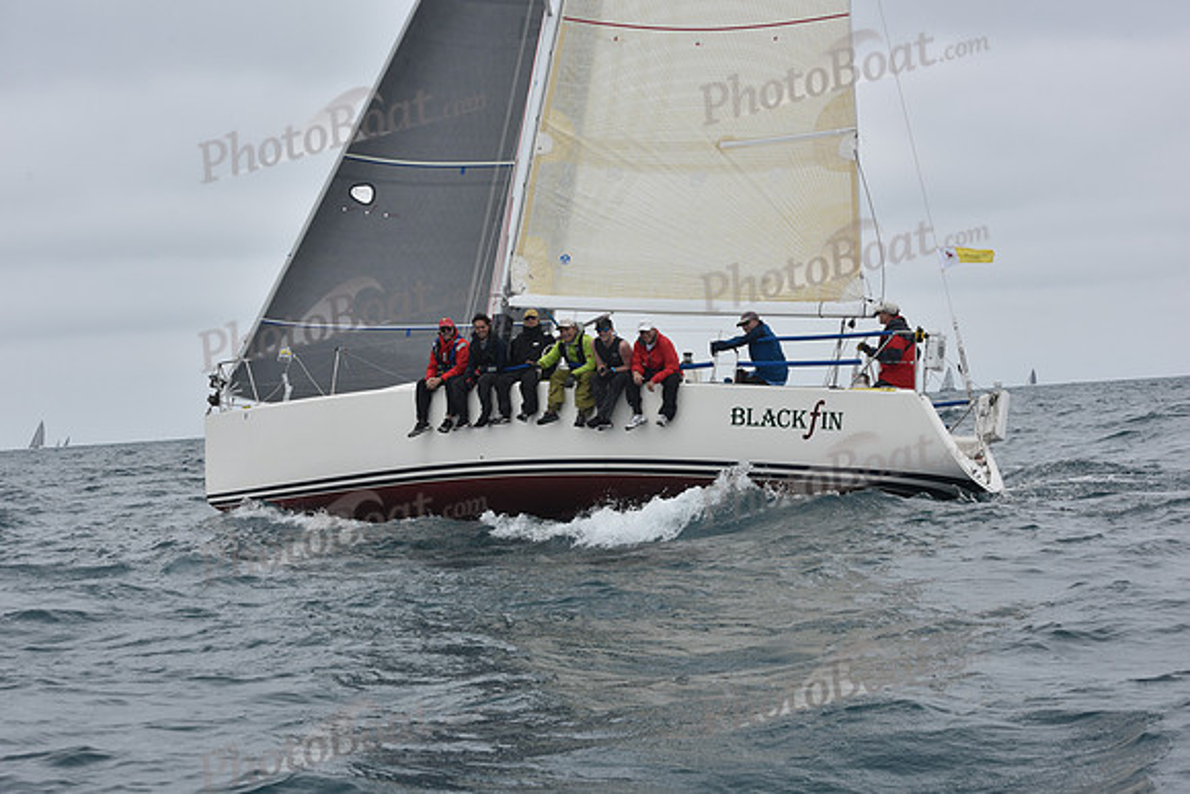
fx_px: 2314
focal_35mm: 70
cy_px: 397
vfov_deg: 19.5
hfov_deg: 28.8
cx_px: 595
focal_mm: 70
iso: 250
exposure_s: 1/800
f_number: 9
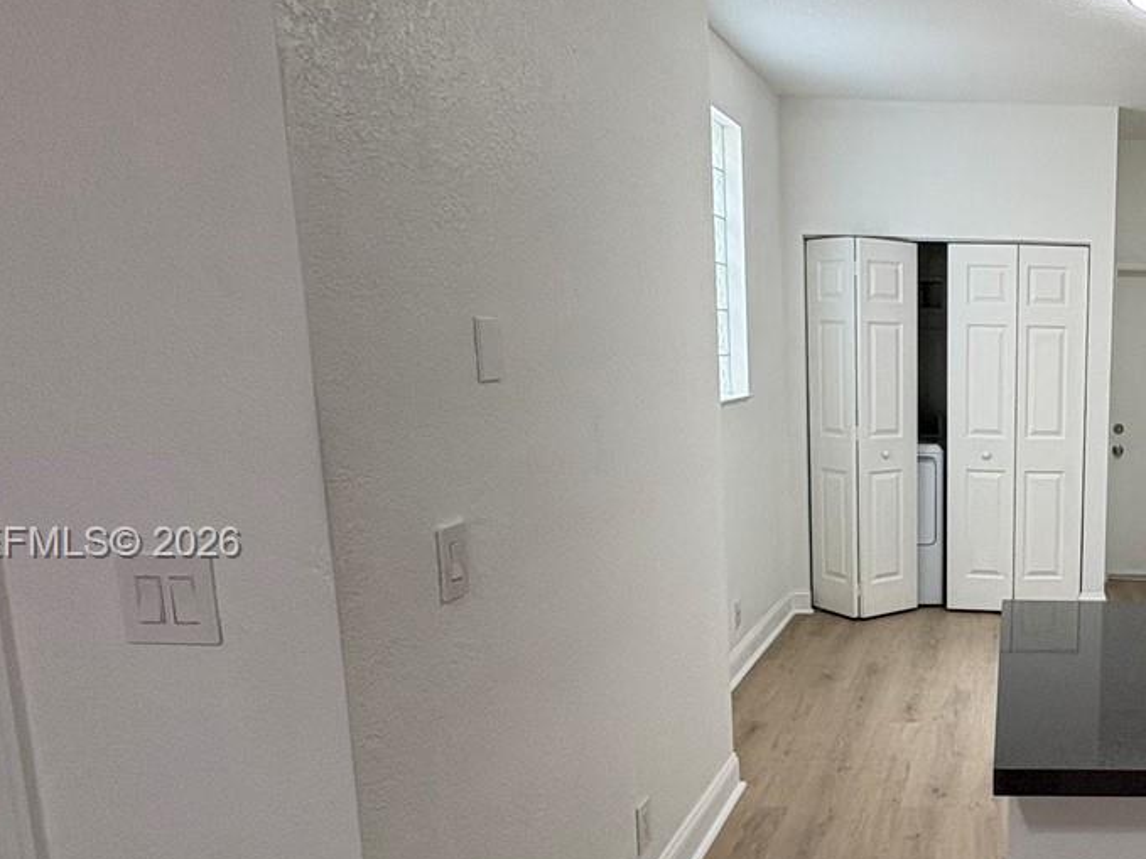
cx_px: 1065
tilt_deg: -9.7
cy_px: 545
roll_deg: -0.9
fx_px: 1092
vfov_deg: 42.6
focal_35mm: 33
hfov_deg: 48.5
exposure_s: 1/60
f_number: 2.2
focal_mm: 2.22
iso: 160
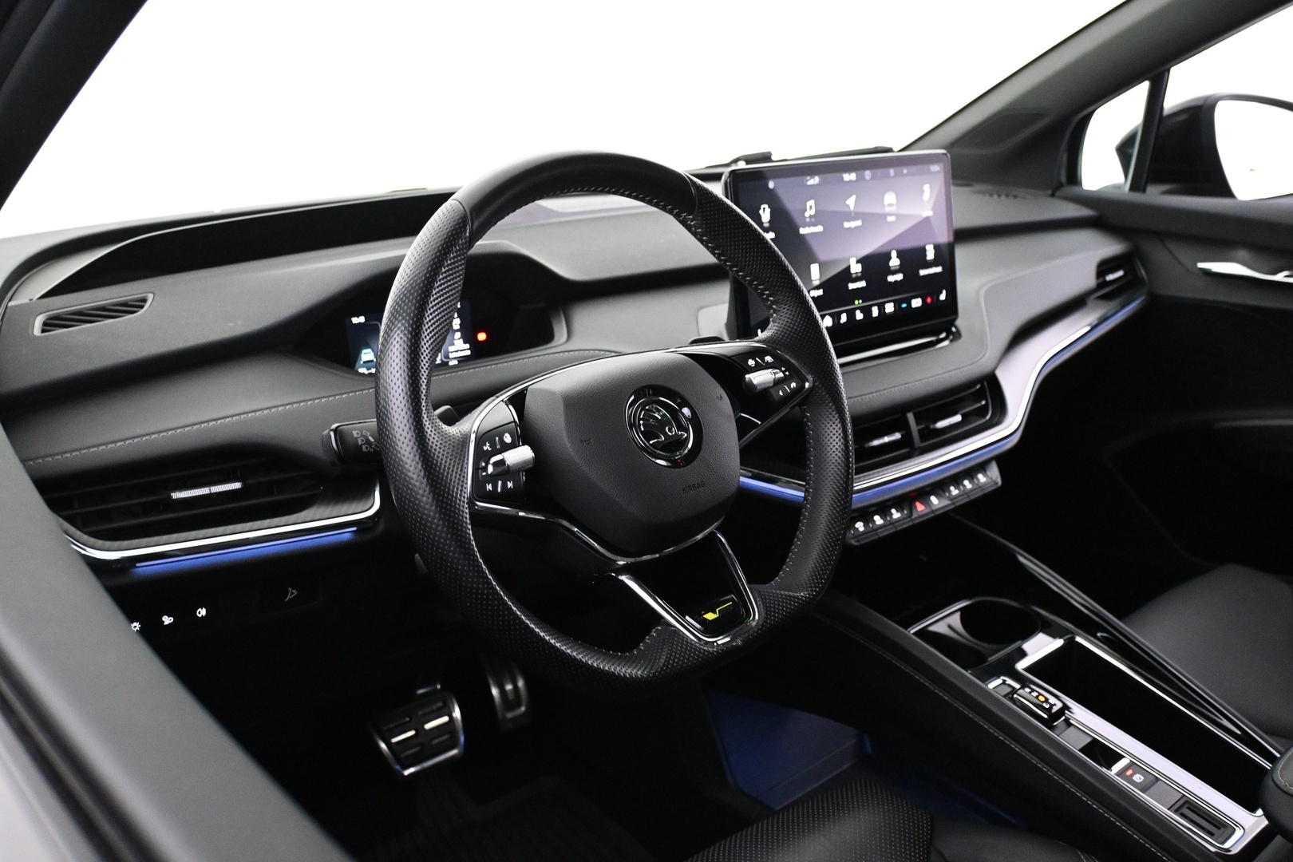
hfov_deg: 59.5
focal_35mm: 32
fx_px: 1131
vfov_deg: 41.7
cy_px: 431
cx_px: 646
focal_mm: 21
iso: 4000
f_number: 4
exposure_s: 1/40
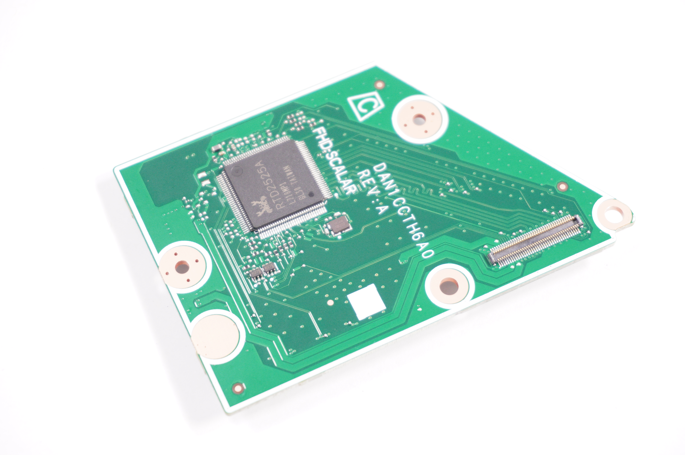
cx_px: 342
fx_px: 1340
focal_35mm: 70
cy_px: 228
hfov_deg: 28.7
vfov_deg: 19.3
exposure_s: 1/125
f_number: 5.6
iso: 640
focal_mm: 47
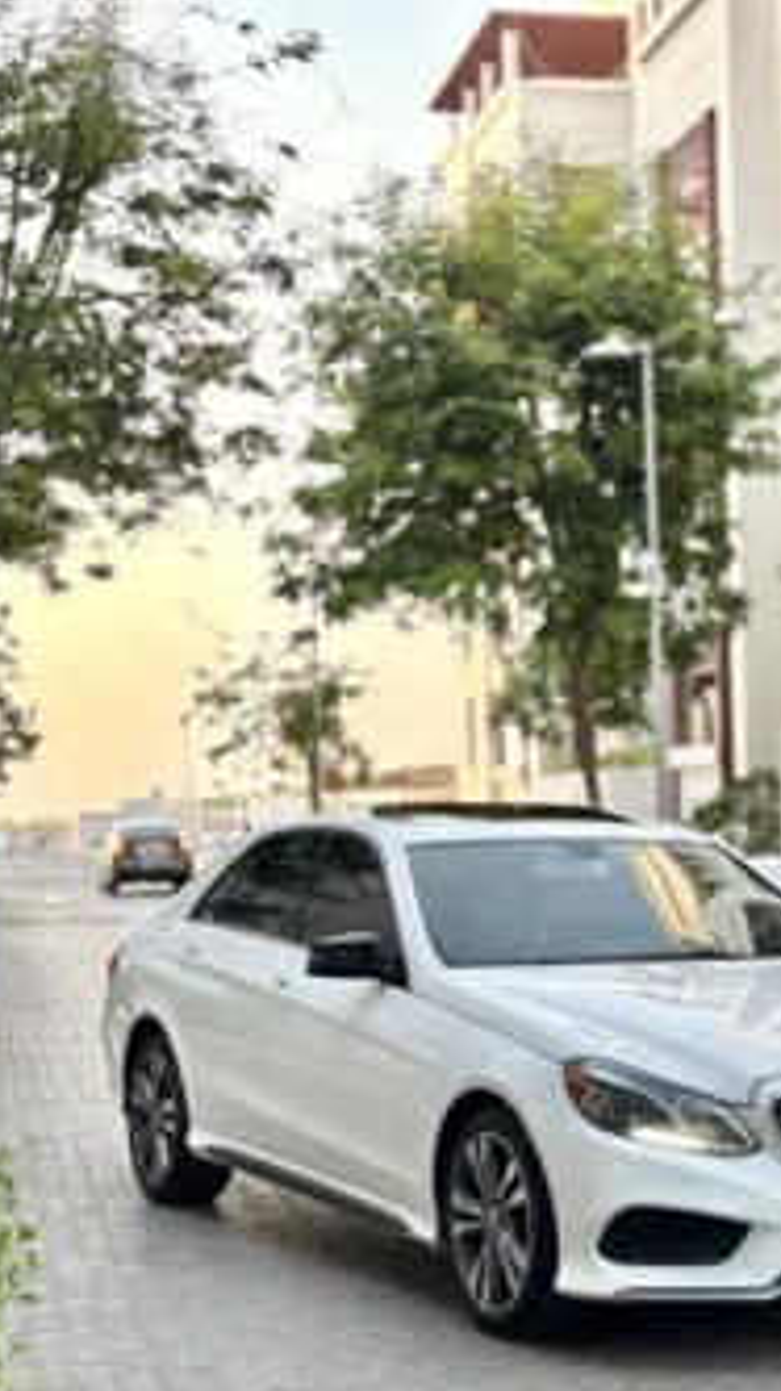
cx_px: 572
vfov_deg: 30.9
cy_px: 831
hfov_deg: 17.6
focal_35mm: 68
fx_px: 2507
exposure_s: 1/121
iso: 40
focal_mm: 5.96
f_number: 1.6
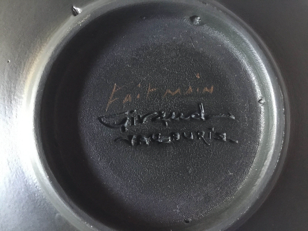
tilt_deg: -82.7
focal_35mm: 31
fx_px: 276
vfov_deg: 45.4
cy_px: 116
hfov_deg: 58.4
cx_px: 154
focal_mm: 3.3
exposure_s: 1/17
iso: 320
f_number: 2.4
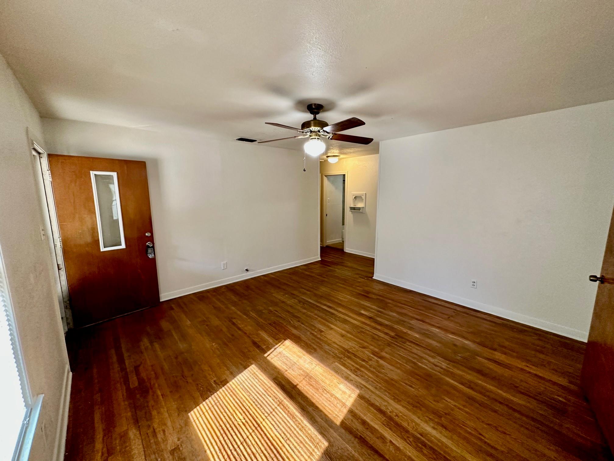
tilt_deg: -8.6
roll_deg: -0.1
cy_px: 230
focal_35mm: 14
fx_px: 248
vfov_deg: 85.7
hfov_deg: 102.1
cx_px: 307
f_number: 2.2
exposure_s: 1/60
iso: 250
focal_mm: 2.22
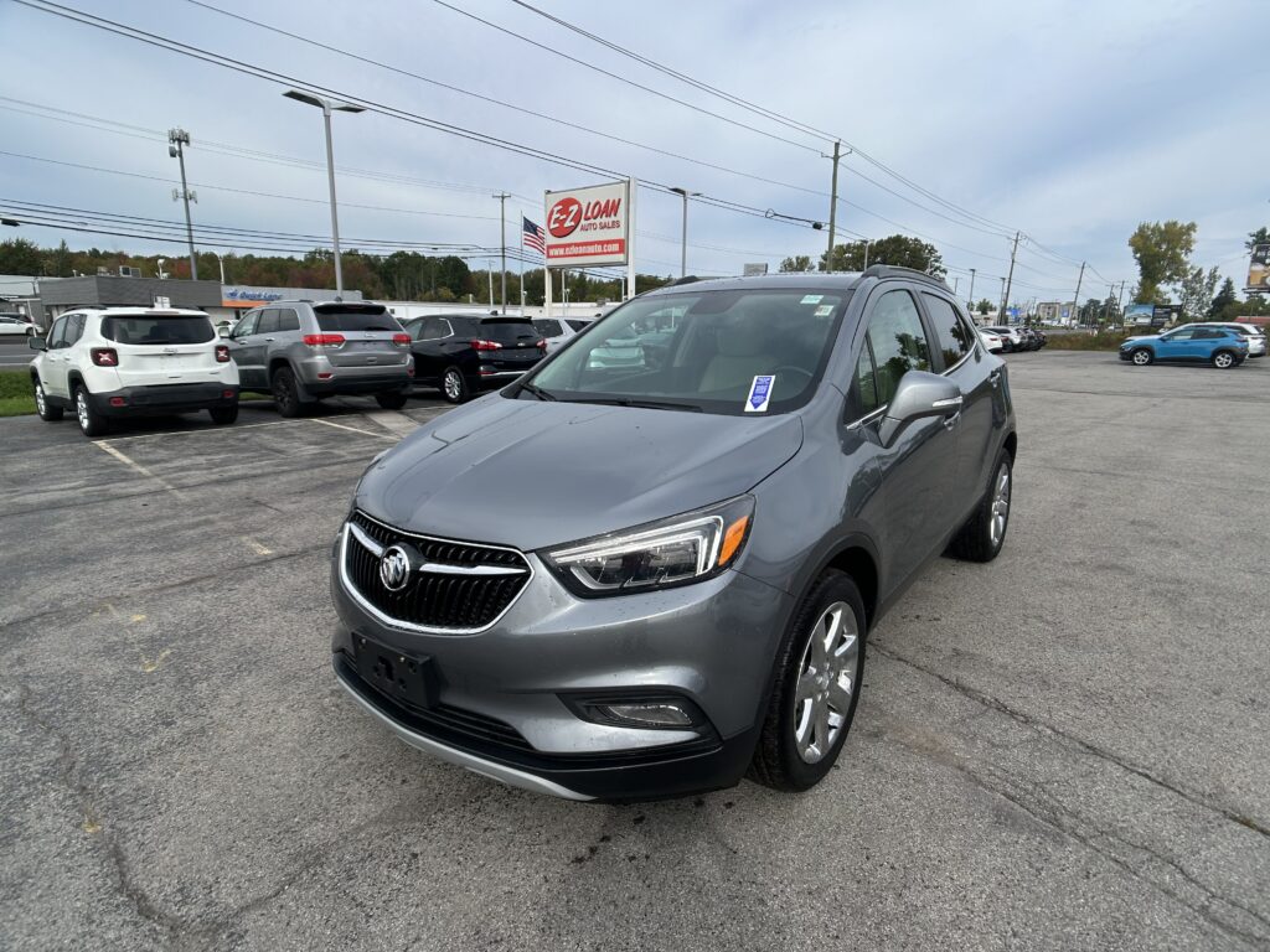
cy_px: 476
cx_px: 635
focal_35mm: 26
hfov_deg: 67.3
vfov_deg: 53.1
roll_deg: -0.5
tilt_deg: -11.1
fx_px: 954
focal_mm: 5.7
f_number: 1.5
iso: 50
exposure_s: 1/3077
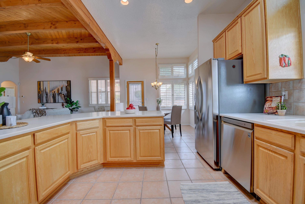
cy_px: 102
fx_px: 127
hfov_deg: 100.4
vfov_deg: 77.3
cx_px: 152
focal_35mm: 15
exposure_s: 1/30
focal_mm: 10
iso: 100
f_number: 4.5
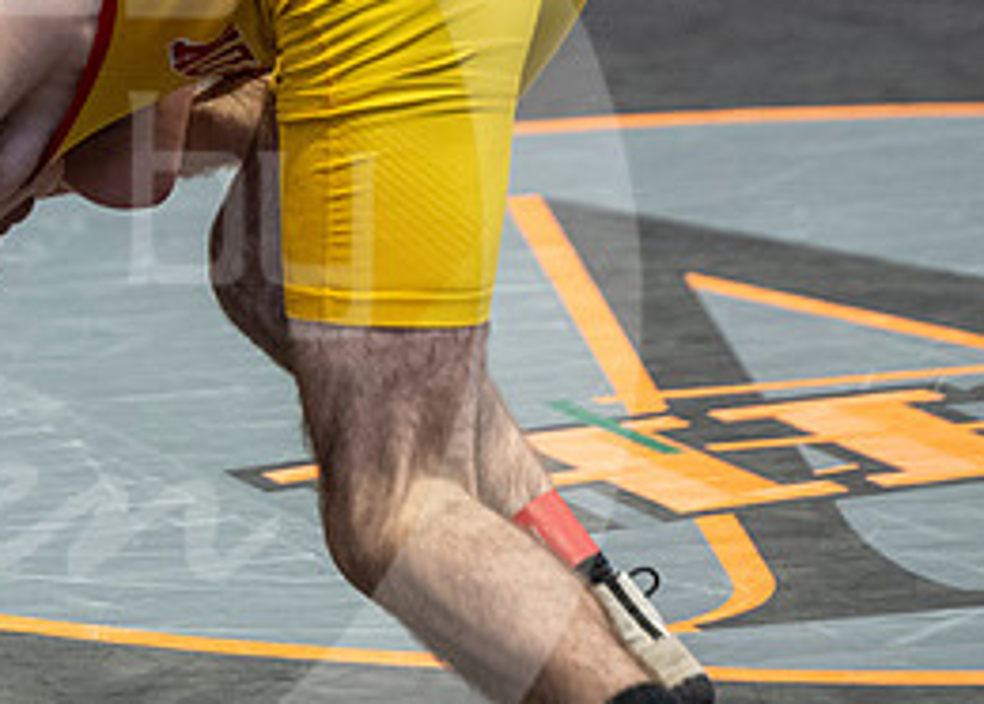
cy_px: -12
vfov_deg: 3.0
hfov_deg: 4.2
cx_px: -74
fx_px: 13393
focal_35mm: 479
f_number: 2.8
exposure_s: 1/1000
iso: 3200
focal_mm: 140
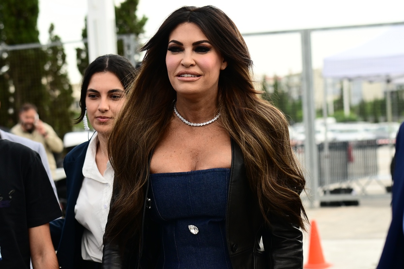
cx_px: 202
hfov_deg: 40.3
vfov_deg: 27.5
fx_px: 550
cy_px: 134
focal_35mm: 49
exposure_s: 1/1000
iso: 320
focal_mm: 49
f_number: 3.2
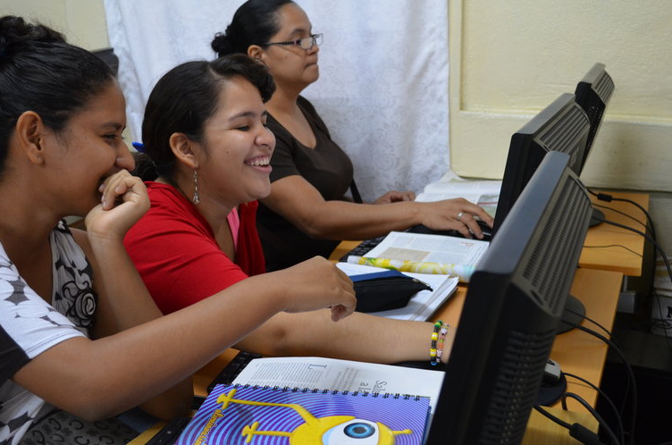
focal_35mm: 49
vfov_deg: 27.4
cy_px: 223
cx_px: 352
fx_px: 913
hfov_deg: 40.4
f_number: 4
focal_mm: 24
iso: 800
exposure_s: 1/60
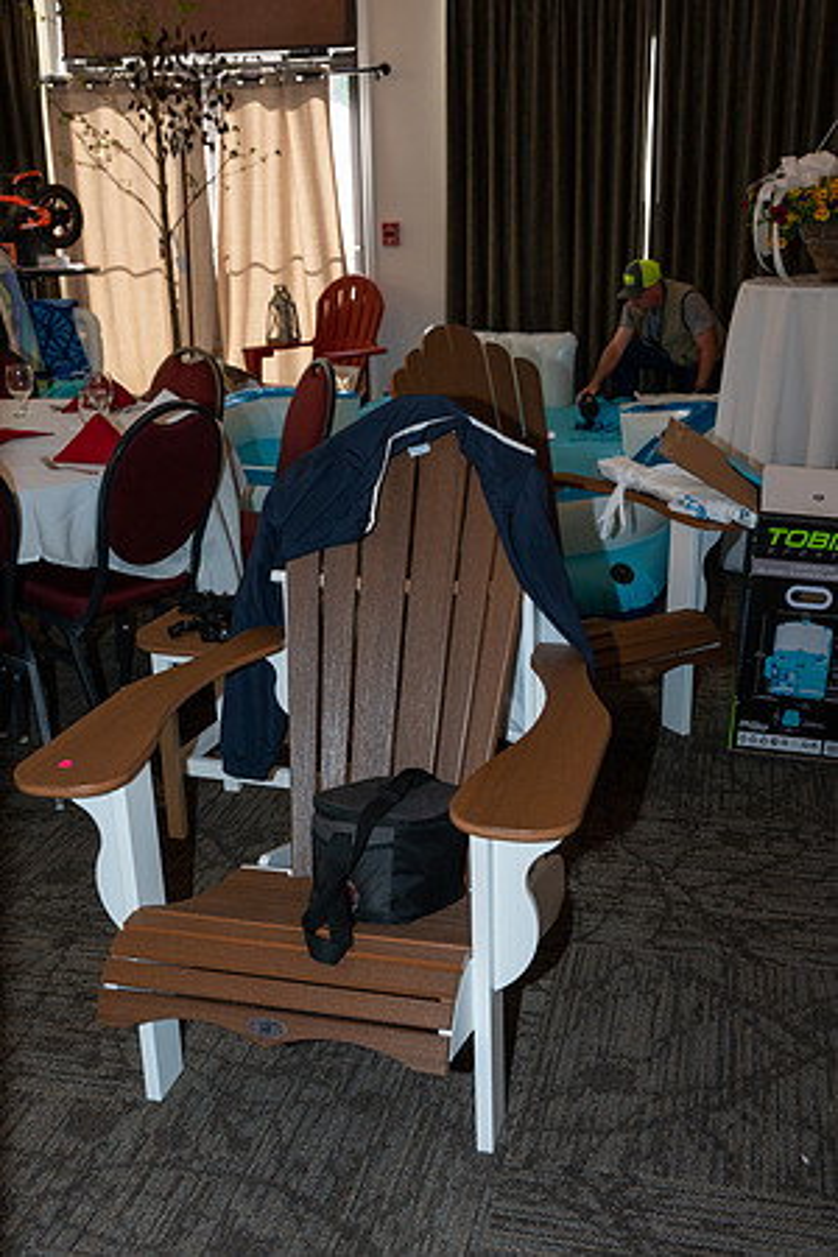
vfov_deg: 50.7
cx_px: 419
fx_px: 1327
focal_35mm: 38
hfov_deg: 35.1
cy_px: 628
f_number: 5
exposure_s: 1/250
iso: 1000
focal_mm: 38
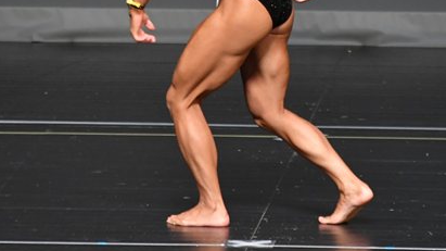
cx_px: 278
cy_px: 15
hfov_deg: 2.9
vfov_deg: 1.6
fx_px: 8750
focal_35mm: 740
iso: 2500
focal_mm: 250
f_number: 5.6
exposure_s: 1/400
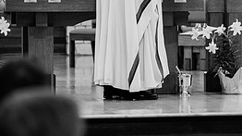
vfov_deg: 4.7
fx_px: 1635
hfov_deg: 8.4
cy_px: 3
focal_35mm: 255
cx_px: 252
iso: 1000
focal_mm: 110
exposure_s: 1/250
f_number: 2.8
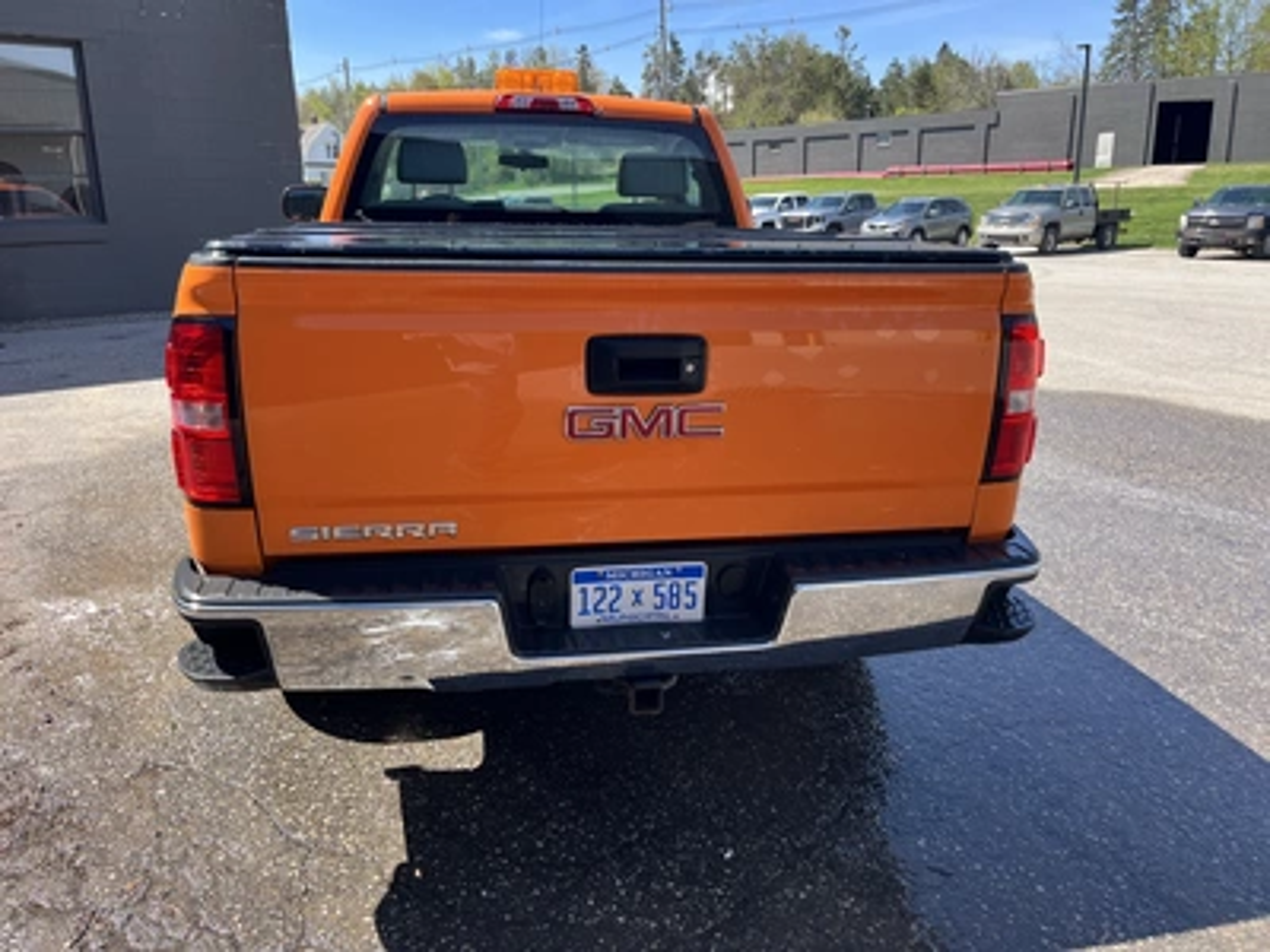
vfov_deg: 53.1
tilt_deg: -14.1
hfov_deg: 67.3
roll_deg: +1.5
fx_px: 954
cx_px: 635
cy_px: 476
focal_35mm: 26
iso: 50
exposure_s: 1/845
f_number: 1.6
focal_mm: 5.1
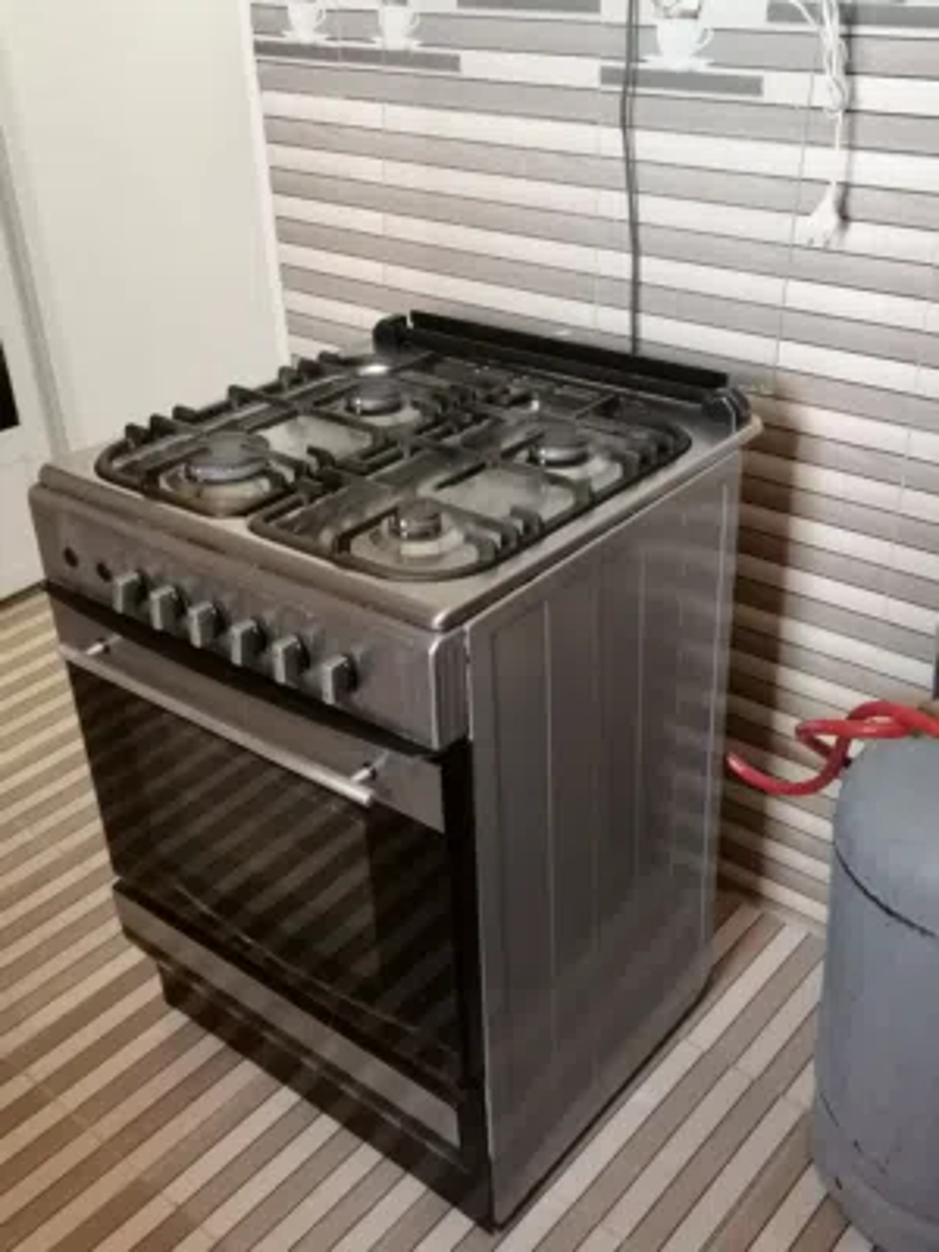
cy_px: 626
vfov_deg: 50.1
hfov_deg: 38.7
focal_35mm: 37
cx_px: 470
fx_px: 1338
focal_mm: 5.3
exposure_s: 1/25
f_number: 1.8
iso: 640
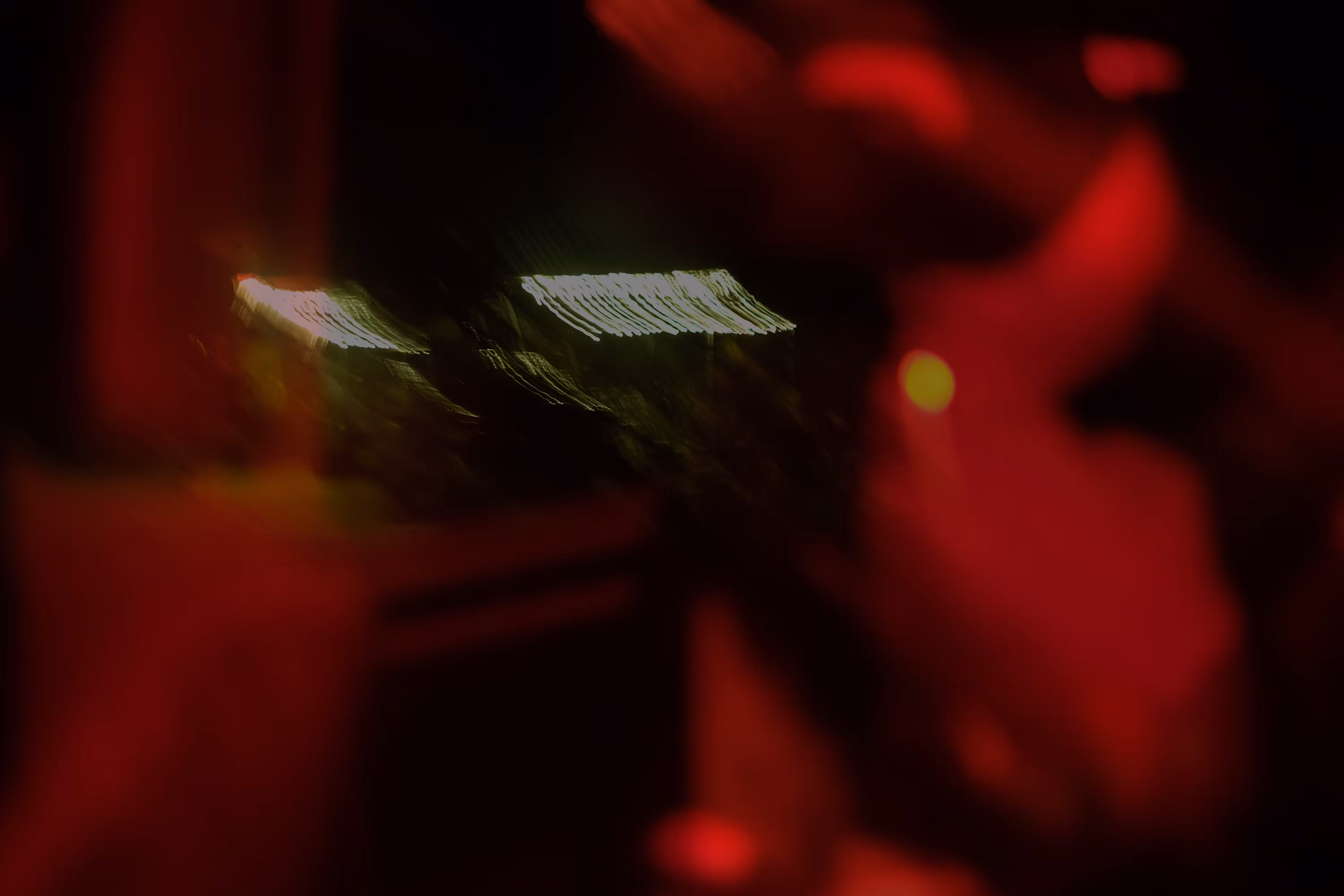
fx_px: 1979
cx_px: 672
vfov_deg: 25.5
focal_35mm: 53
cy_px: 448
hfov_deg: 37.5
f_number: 1.4
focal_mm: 35
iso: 400
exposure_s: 1.5
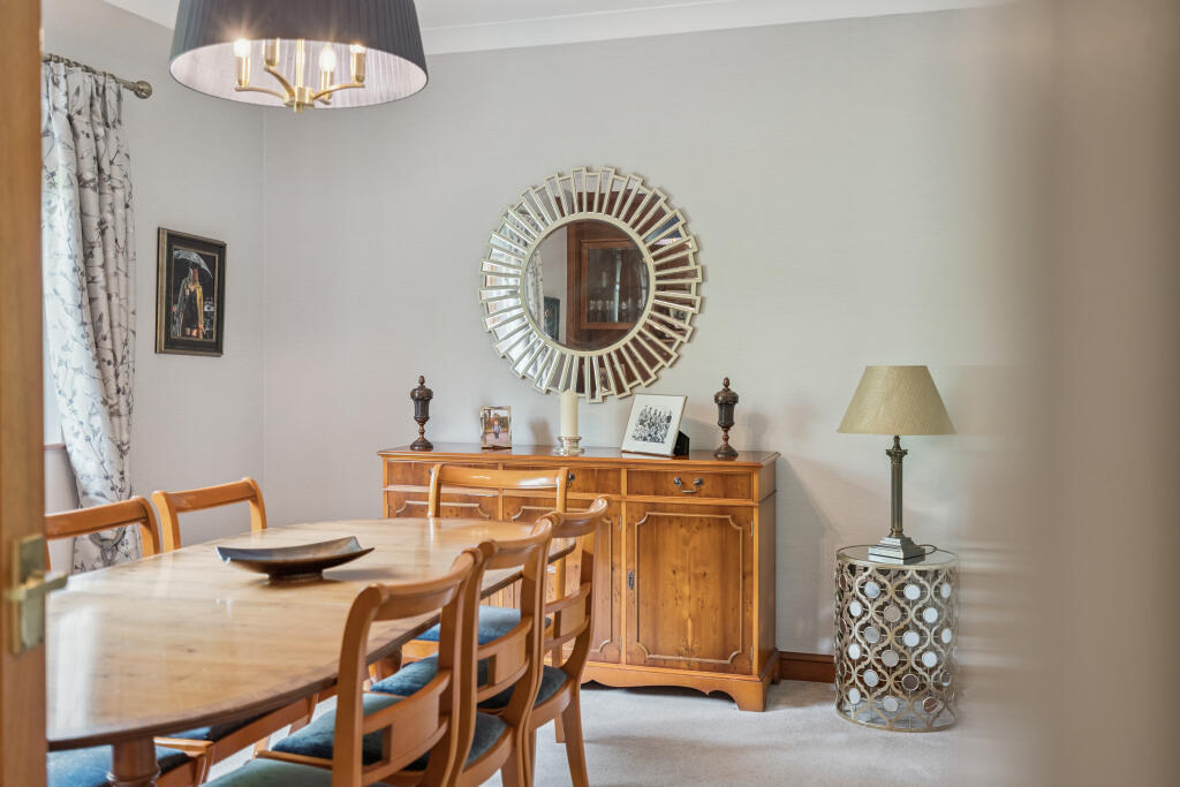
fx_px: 1147
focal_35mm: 35
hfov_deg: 54.4
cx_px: 590
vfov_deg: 37.9
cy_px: 394
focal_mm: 35
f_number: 4
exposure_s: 1/100
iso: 1000
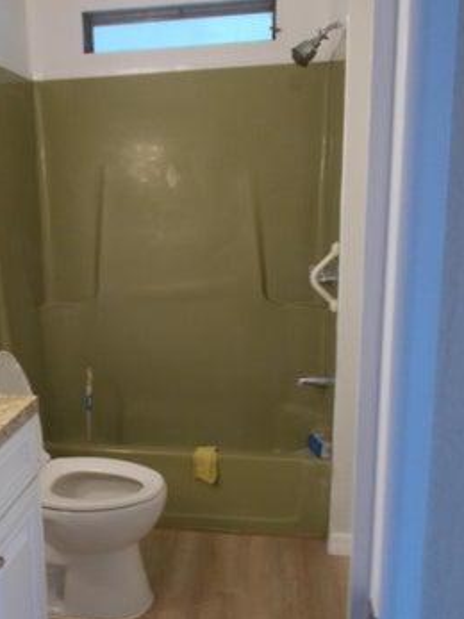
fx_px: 644
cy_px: 341
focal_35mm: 36
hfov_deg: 39.0
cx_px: 145
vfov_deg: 51.3
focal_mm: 4.6
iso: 140
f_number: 3.2
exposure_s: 1/25
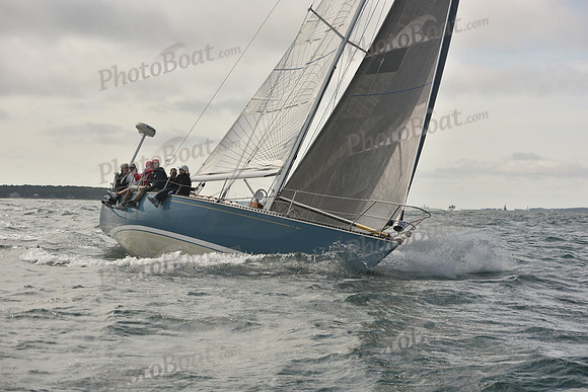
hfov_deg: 27.0
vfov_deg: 18.2
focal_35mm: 75
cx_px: 294
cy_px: 196
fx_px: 1225
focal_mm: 75
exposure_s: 1/1000
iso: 320
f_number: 6.3
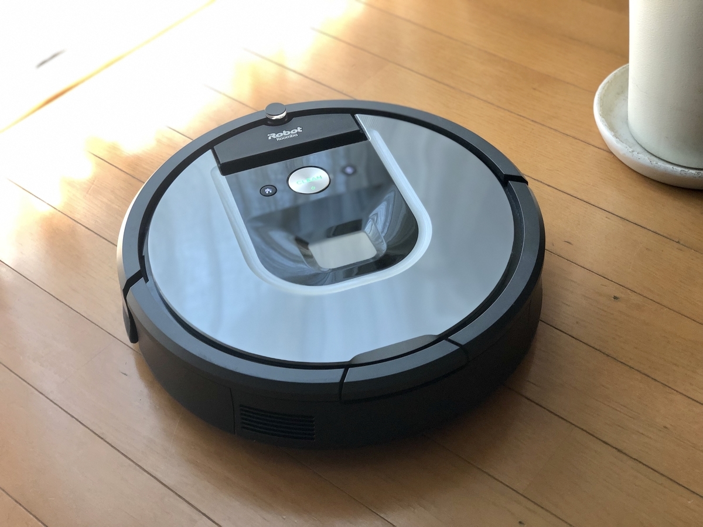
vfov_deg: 28.0
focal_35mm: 52
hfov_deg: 36.8
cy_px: 264
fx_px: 1056
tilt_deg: -45.1
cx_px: 352
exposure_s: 1/60
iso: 125
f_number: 2.4
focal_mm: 6
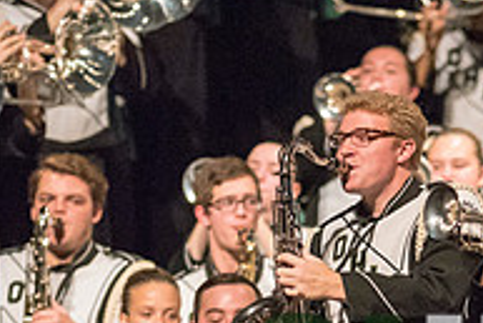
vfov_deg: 1.5
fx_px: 12084
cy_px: 432
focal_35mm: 900
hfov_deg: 2.3
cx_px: 440
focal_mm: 300
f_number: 2.8
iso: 4000
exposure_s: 1/500
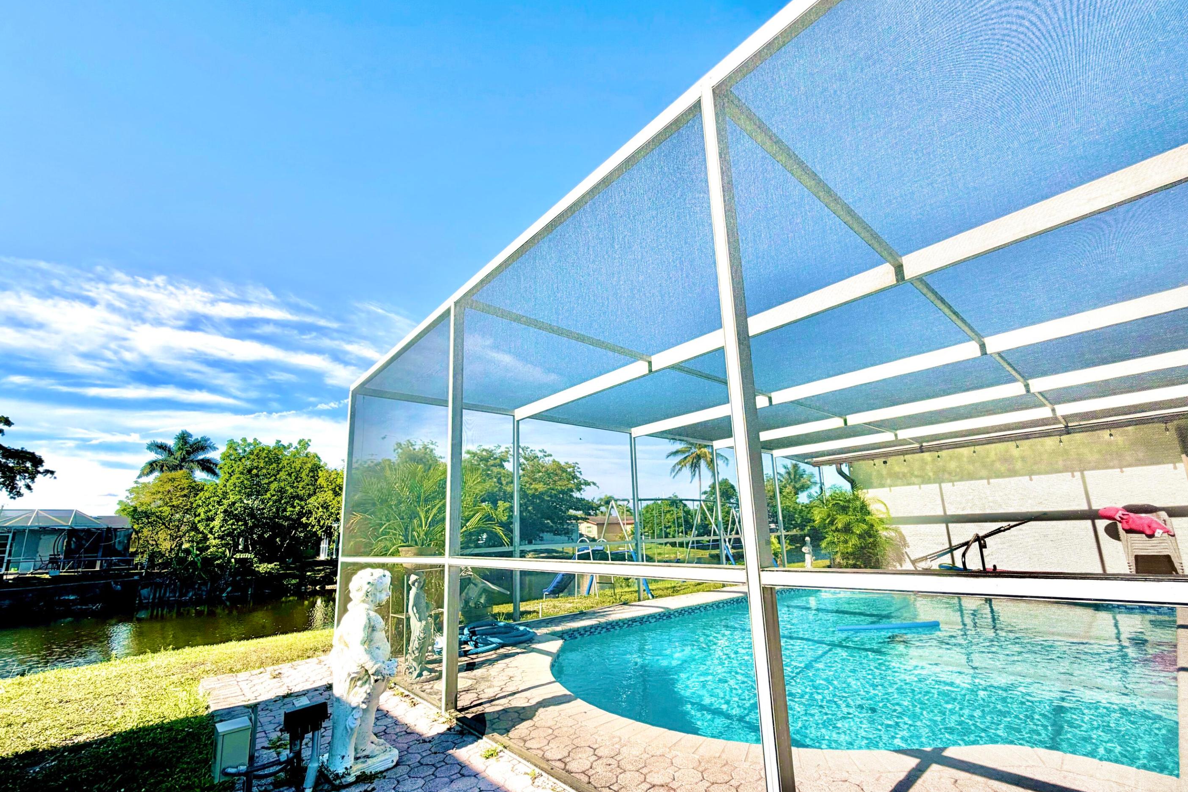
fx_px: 495
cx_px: 611
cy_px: 437
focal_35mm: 15
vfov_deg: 77.1
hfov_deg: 100.4
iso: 25
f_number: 2.2
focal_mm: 2.22
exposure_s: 1/770
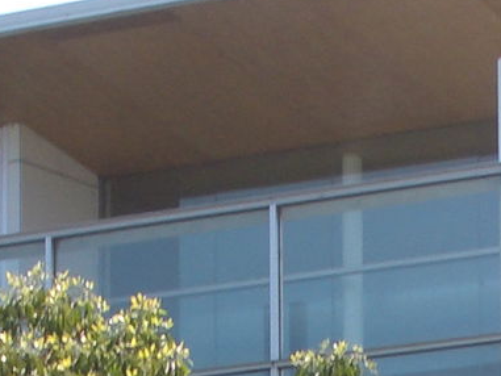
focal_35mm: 247
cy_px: 706
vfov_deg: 5.9
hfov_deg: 8.0
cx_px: 510
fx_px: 3576
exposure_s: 1/160
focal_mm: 8.2
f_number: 5
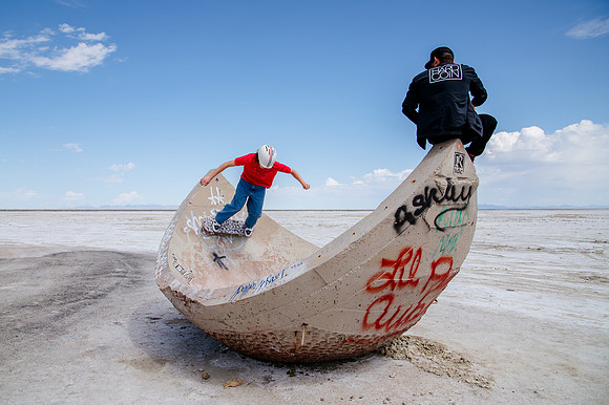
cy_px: 190
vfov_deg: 48.4
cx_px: 278
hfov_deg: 68.0
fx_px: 450
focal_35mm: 27
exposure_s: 1/800
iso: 160
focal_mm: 24
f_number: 6.3
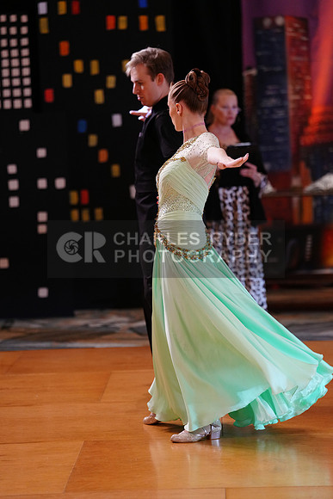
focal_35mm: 139
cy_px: 250
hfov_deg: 9.9
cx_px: 166
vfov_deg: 14.8
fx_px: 1927
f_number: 2.8
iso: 2500
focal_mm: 139
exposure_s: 1/400
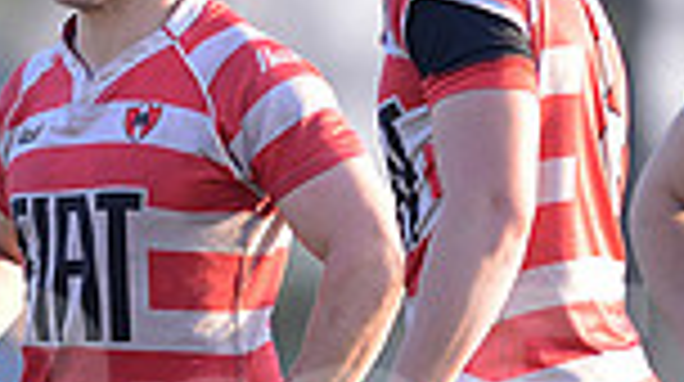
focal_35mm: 1680
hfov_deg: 1.3
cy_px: 420
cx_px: 274
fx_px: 30427
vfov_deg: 0.7
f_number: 4
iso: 560
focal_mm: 420
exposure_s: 1/640
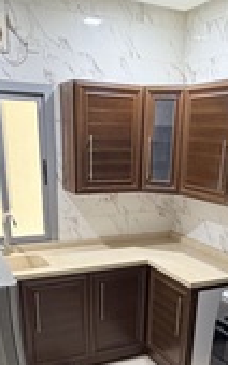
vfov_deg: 46.4
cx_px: 128
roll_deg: -1.7
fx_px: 398
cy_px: 297
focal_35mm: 40
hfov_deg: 31.9
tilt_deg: -20.4
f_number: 2.2
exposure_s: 1/50
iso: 250
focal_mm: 2.22
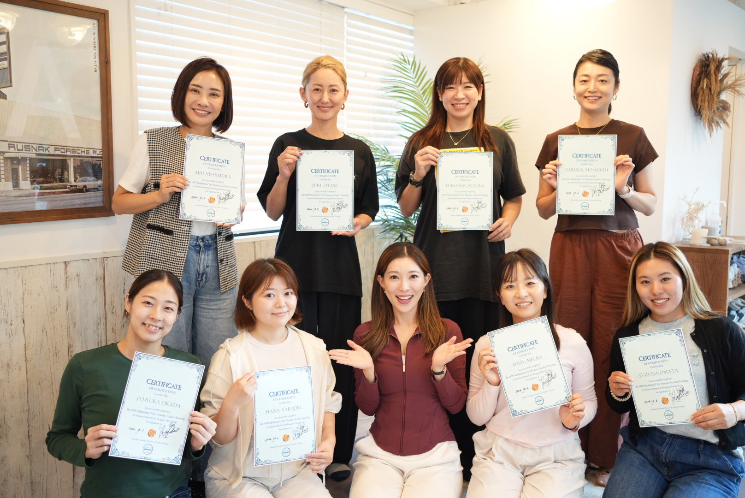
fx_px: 725
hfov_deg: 54.4
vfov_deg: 37.9
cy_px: 249
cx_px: 372
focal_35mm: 35
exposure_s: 1/100
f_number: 3.2
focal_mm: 35
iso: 1250
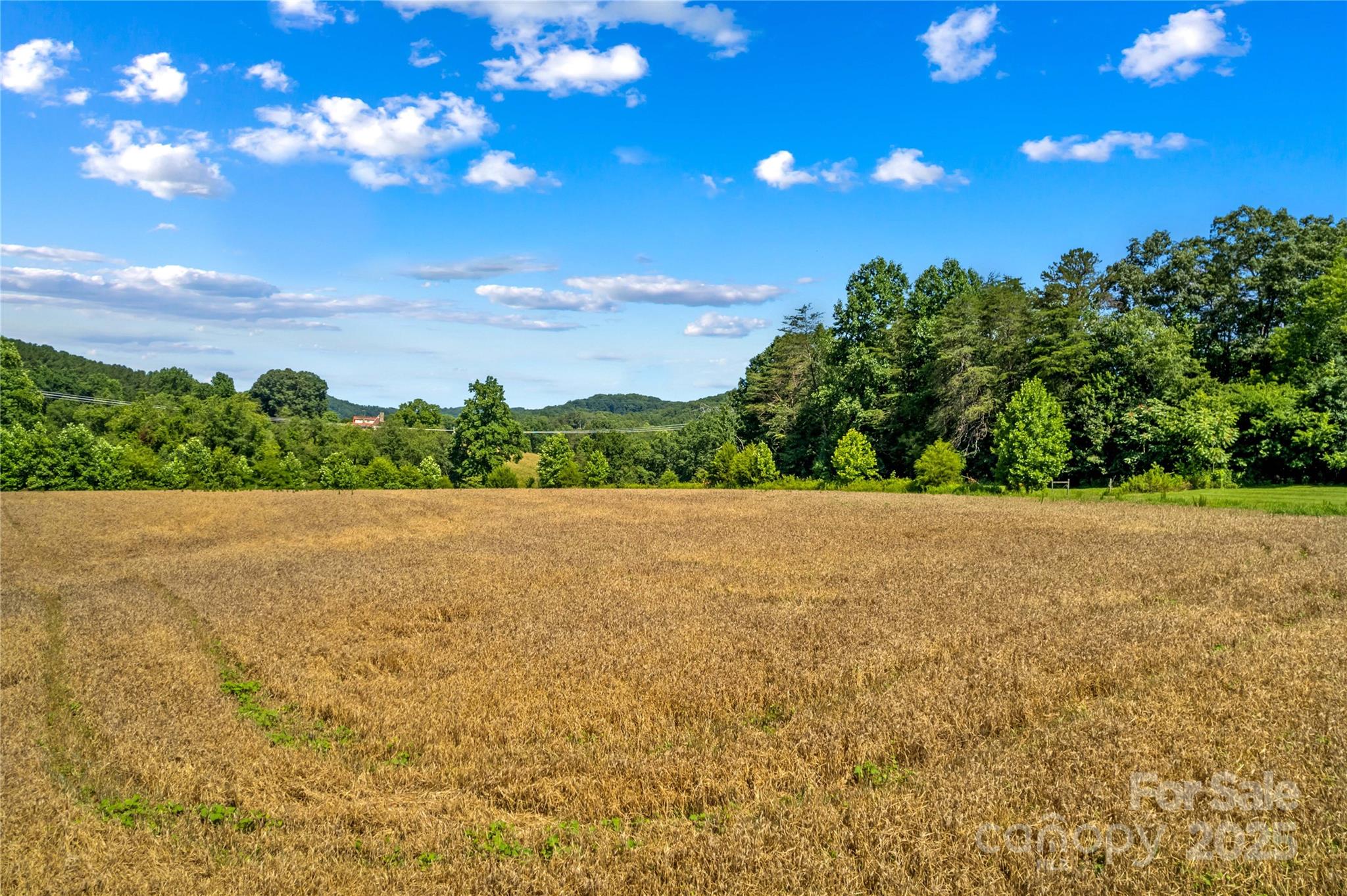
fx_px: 823
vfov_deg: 57.2
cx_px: 674
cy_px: 448
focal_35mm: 22
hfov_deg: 78.6
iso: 100
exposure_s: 1/1000
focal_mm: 8.38
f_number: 2.8
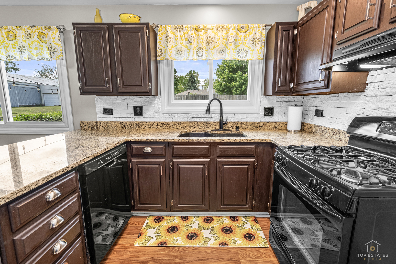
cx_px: 198
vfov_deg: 73.7
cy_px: 132
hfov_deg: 96.7
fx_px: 176
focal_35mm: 16
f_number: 10
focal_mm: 16
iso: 400
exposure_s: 1/30
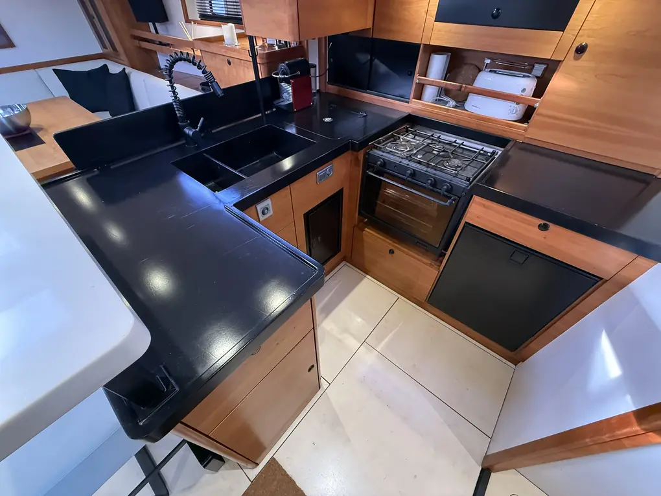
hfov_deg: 102.1
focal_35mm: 14
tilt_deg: -46.2
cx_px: 330
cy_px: 248
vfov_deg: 85.7
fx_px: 267
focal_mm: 2.22
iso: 640
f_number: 2.2
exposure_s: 1/60
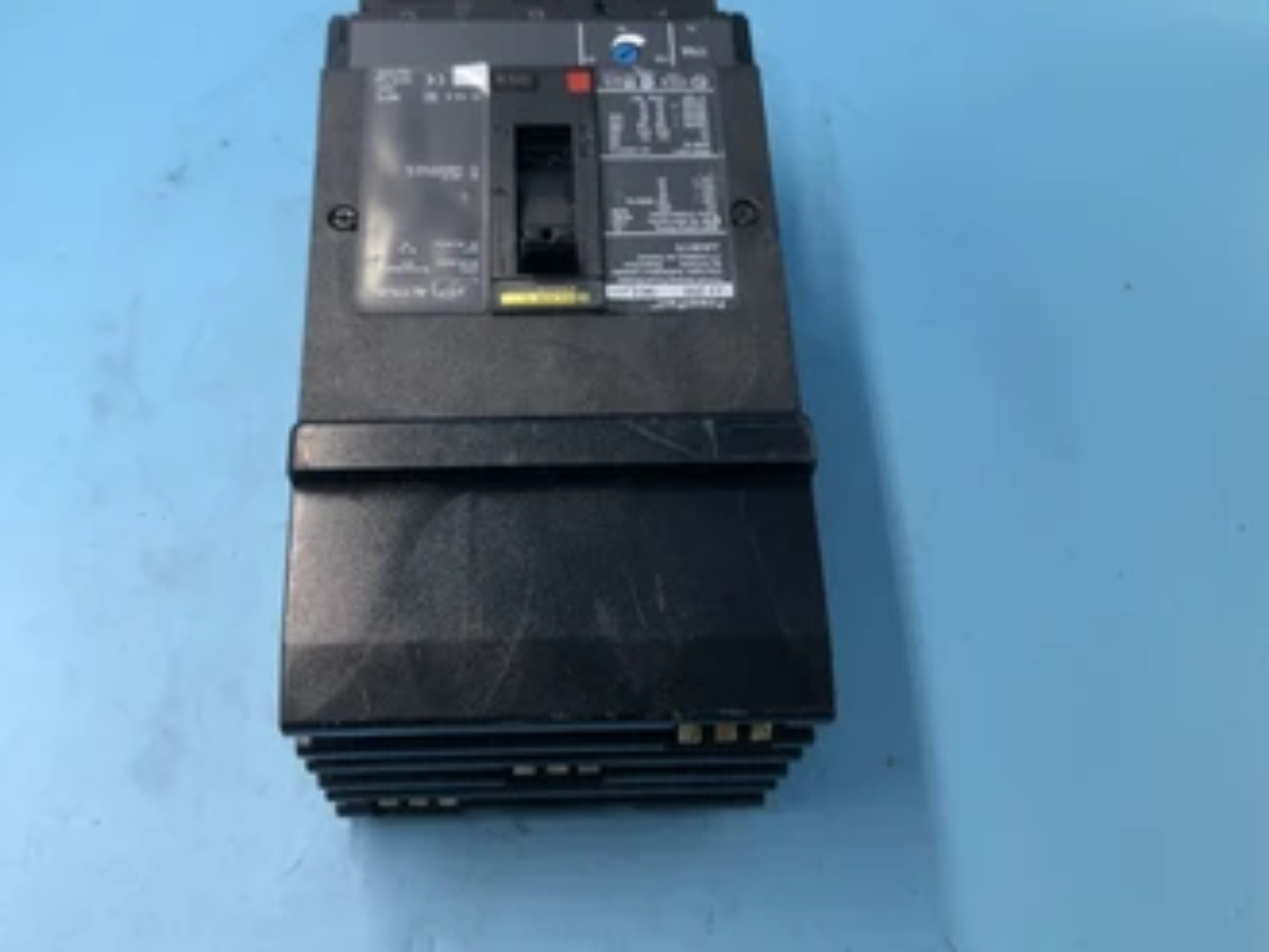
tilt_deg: -61.5
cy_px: 420
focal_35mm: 34
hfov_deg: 53.8
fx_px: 1247
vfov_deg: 41.8
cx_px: 563
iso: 25
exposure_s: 1/120
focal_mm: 3.99
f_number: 1.8
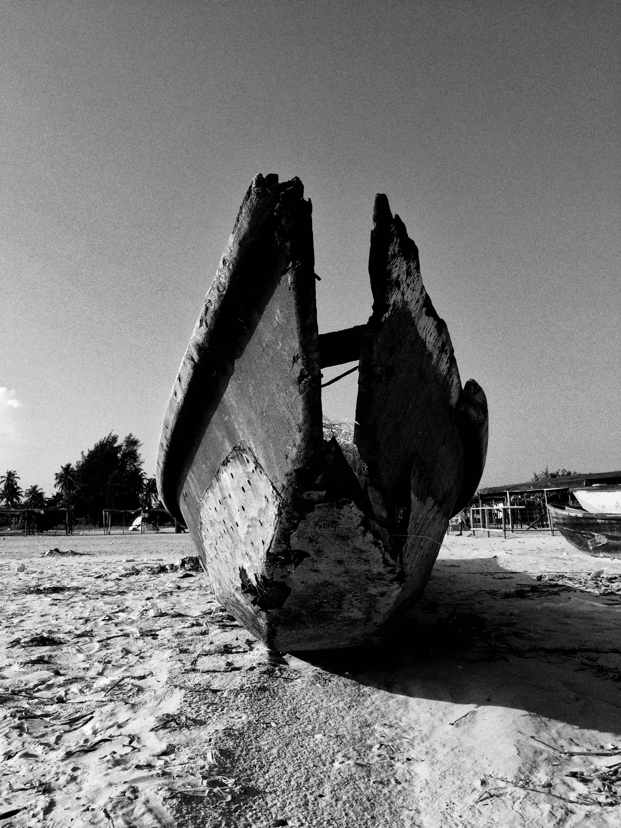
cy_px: 414
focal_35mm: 29
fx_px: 694
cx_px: 310
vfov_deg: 61.7
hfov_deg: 48.2
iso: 32
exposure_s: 1/1412
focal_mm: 4.15
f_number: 2.2
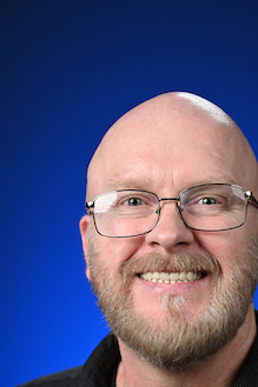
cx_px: 161
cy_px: 282
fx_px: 2615
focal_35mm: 243
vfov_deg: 8.5
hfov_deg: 5.6
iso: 125
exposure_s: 1/200
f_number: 4
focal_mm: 160
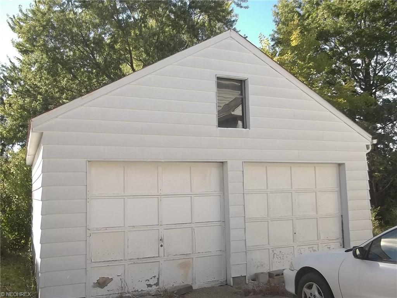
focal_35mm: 33
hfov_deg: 55.4
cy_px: 149
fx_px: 378
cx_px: 198
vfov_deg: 42.9
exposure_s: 1/250
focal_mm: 5.9
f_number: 3.3
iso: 80
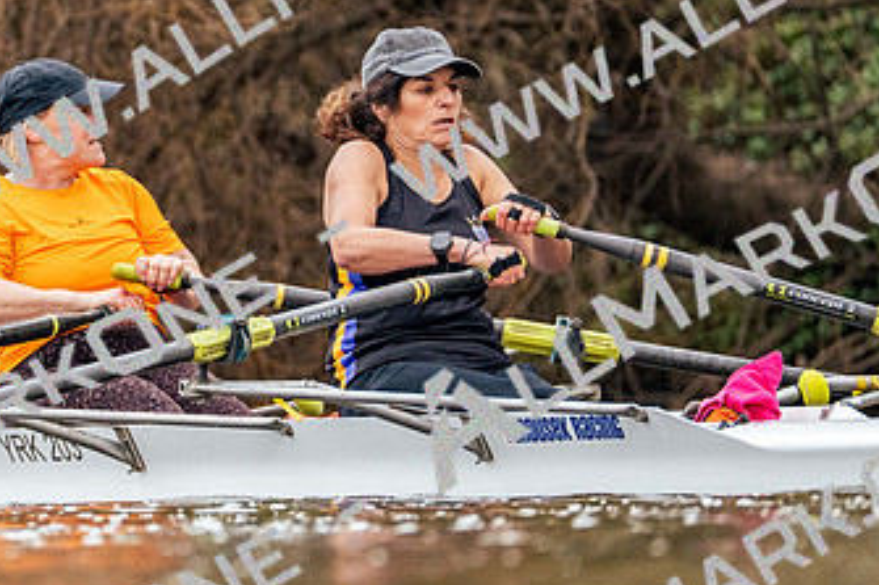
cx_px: 199
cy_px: 245
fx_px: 23379
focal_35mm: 958
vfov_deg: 1.4
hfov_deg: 2.2
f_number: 6.3
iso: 3200
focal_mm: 553
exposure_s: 1/2000
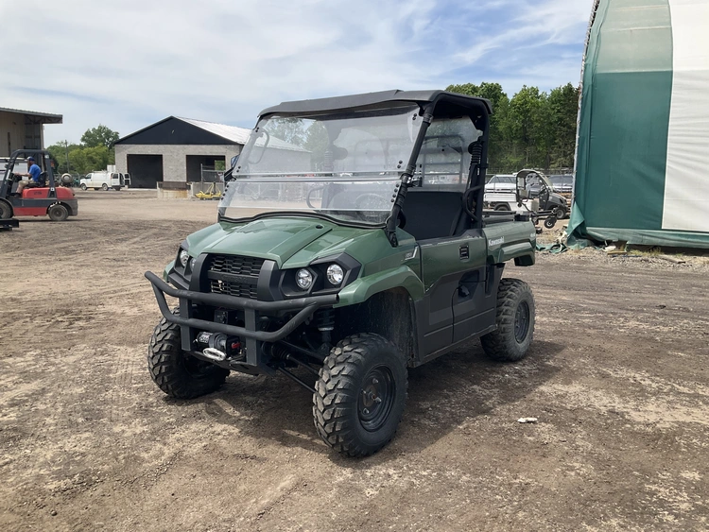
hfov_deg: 61.6
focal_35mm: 29
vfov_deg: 48.3
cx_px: 354
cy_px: 266
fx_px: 594
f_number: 1.8
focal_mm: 3
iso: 25
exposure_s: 1/1534
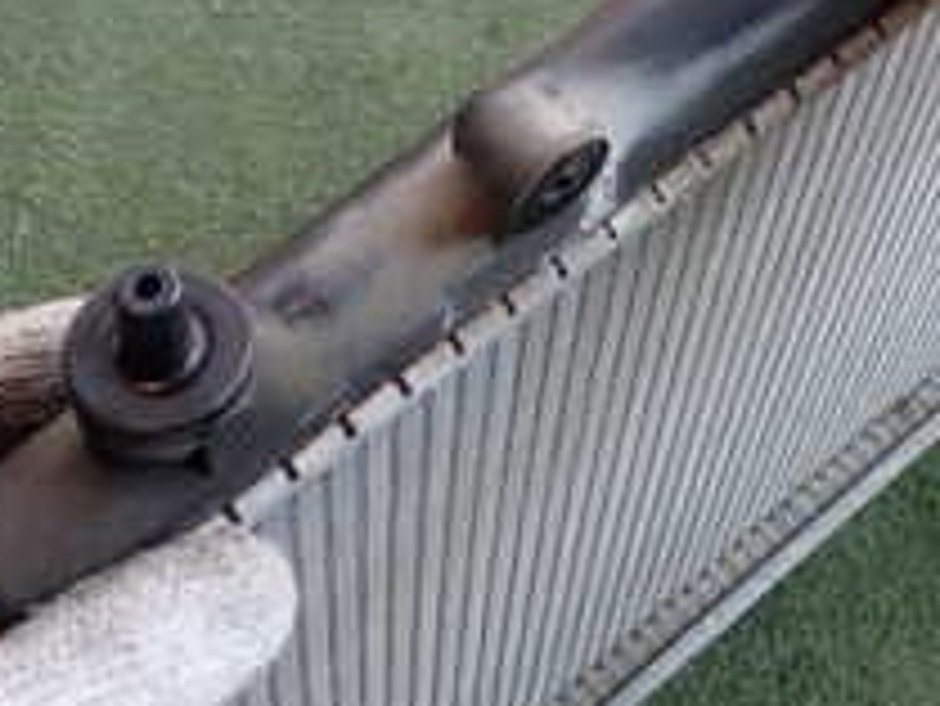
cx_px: 994
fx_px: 2337
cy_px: -49
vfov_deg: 16.7
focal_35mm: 86
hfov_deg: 21.7
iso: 200
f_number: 2.3
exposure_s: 1/125
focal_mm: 5.4
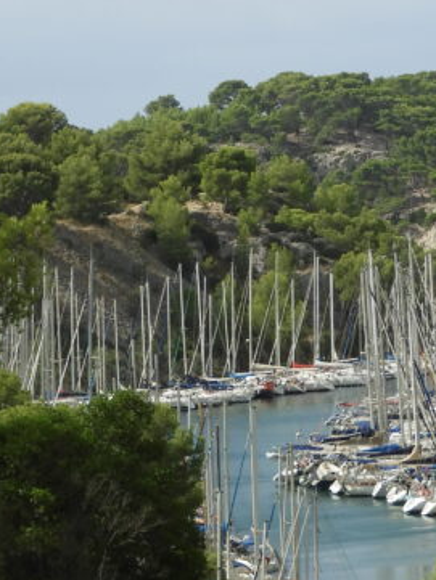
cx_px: 296
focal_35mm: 298
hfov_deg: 5.0
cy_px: 133
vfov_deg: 6.6
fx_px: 5002
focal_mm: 18.8
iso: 100
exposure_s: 1/640
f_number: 4.8
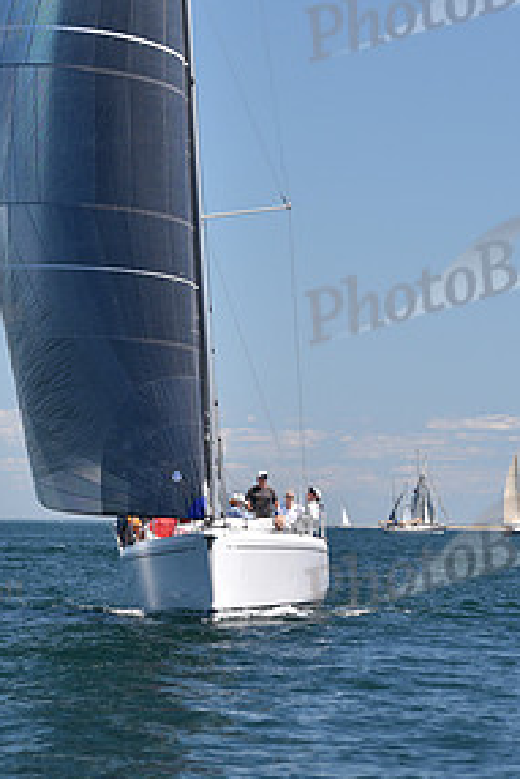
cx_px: 165
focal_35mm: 213
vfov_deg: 9.6
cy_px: 172
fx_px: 4609
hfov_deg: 6.5
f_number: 4.5
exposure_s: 1/800
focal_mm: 105
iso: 250
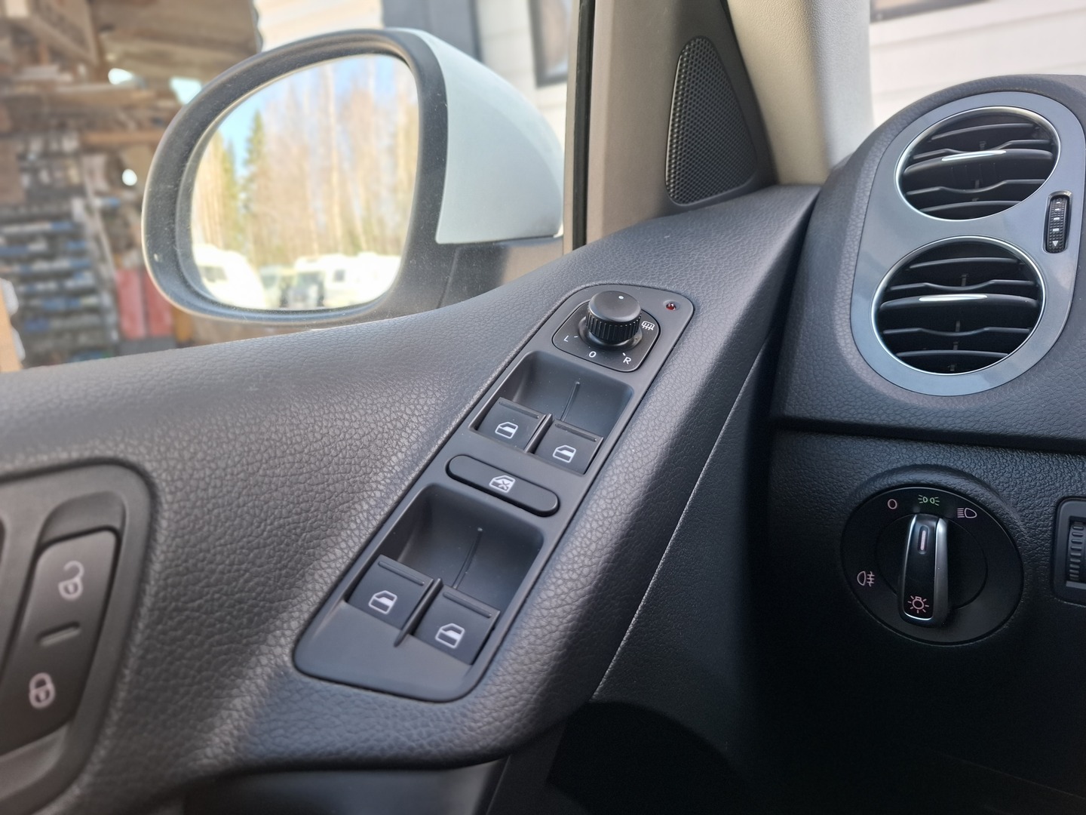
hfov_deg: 73.9
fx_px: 722
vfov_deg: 58.9
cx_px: 543
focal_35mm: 23
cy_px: 408
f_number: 1.8
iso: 80
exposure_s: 1/100
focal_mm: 5.54
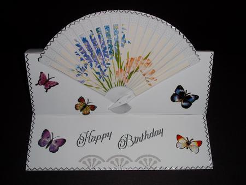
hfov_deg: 41.2
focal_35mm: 46
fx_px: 327
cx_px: 123
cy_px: 92
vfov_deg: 31.5
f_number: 3.5
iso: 80
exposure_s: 1/40
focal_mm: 8.2
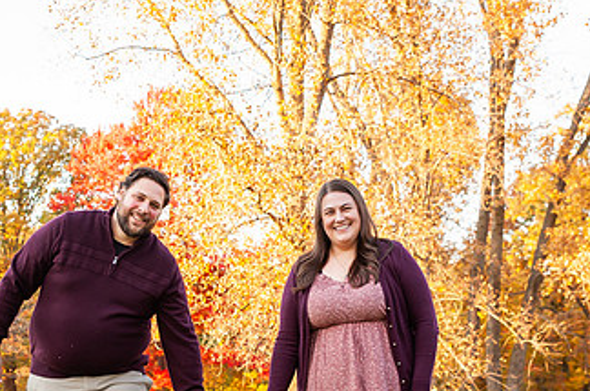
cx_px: 226
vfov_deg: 15.8
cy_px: 380
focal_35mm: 85
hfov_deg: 23.9
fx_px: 1391
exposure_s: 1/160
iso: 400
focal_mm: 42
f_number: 4.5
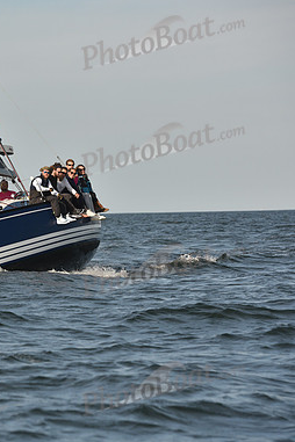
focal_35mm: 213
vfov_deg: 9.7
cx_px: 22
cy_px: 223
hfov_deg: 6.4
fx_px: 2618
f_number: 5
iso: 250
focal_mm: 140
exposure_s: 1/800
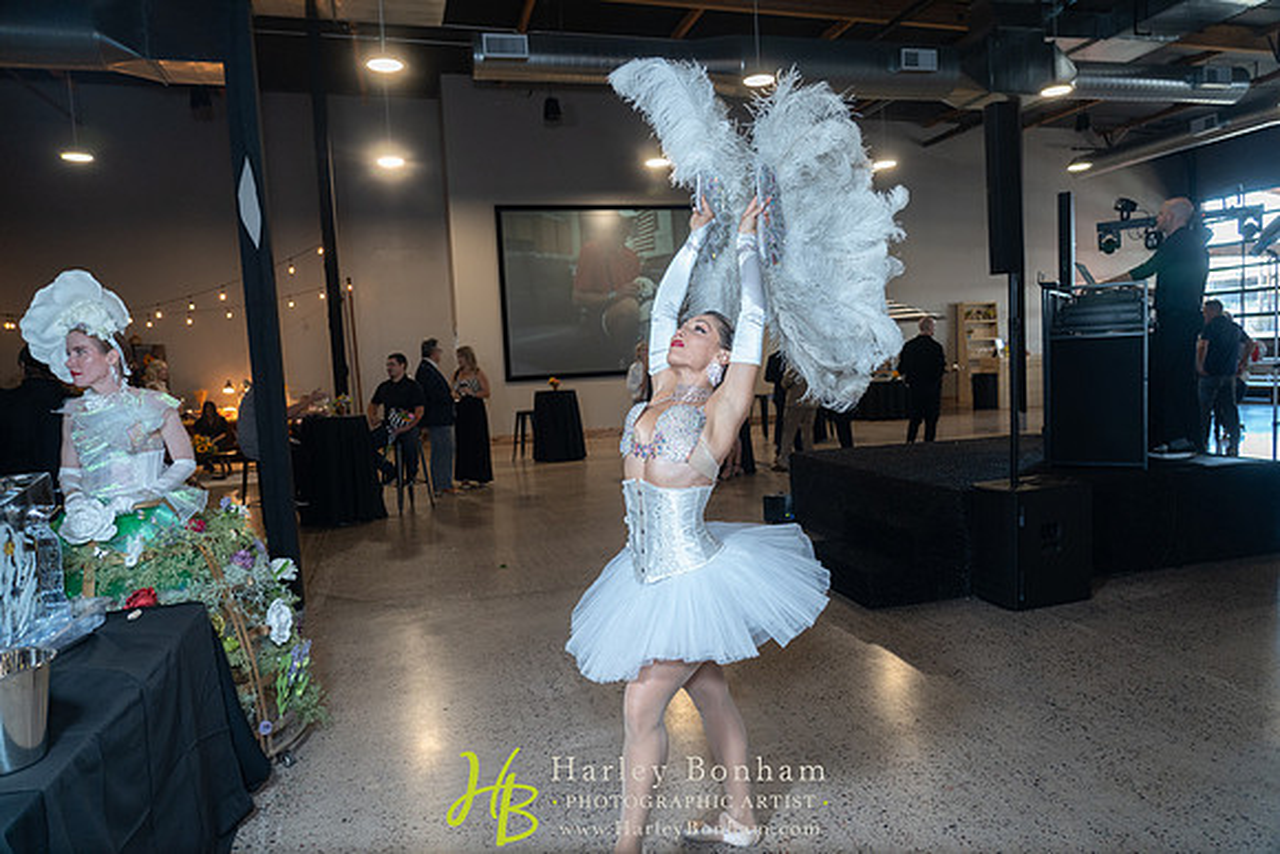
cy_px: 427
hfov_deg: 73.7
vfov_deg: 53.2
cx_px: 640
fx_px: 853
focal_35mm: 24
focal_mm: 24
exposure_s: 1/100
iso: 1600
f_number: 4
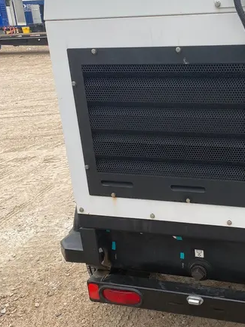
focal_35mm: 44
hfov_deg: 31.8
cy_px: 174
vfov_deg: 42.9
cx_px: 204
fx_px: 415
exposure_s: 1/281
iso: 32
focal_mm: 4.25
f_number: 1.8
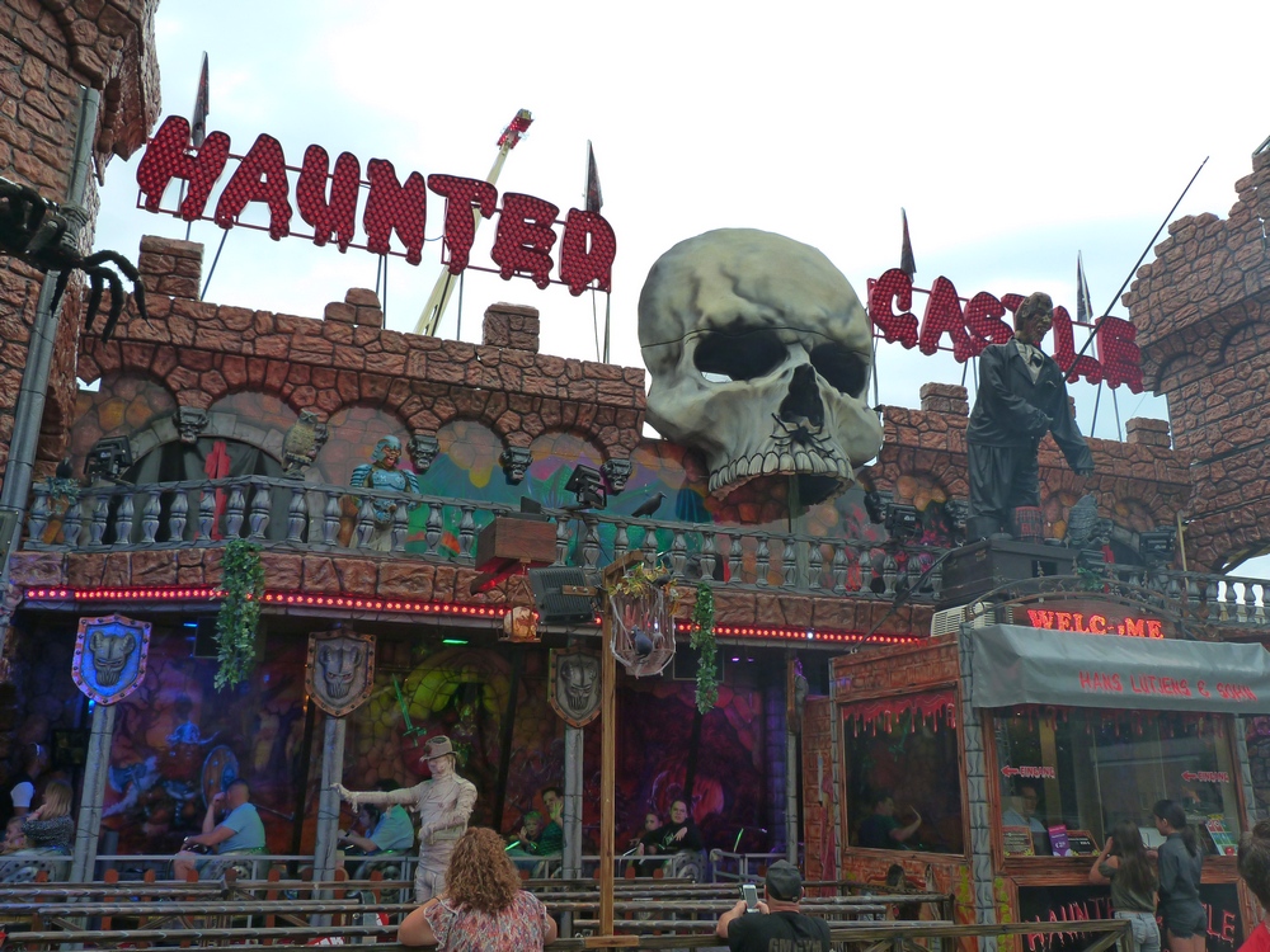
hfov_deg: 60.0
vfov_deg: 46.8
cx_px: 635
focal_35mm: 30
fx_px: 1101
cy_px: 476
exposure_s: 1/250
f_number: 4.5
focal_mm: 5.2
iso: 160
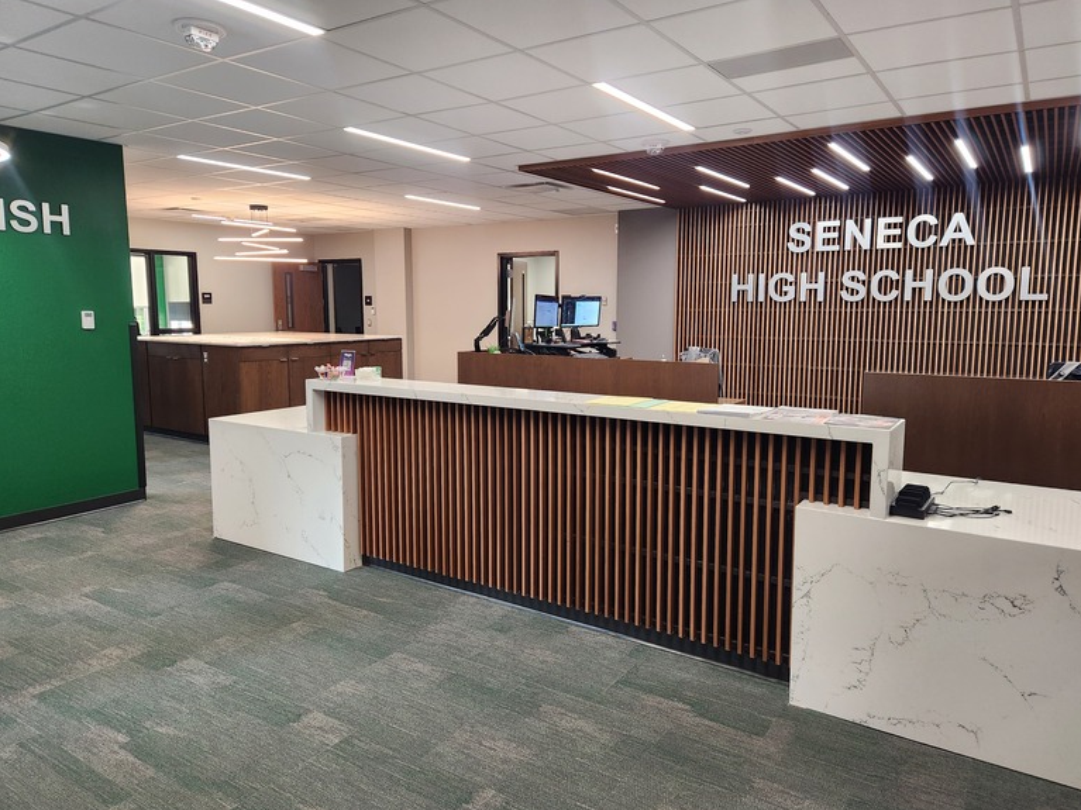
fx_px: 749
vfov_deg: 56.8
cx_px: 538
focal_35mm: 24
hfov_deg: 71.6
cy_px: 411
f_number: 1.8
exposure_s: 1/120
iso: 250
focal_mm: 5.4
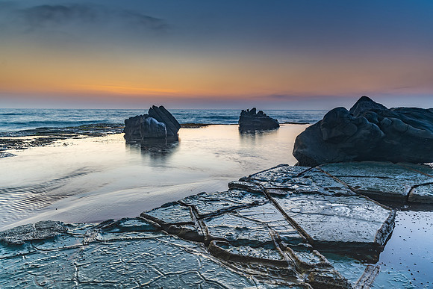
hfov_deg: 72.5
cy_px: 144
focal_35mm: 25
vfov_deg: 52.2
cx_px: 216
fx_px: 295
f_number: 8
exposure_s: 1.6
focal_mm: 16
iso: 50
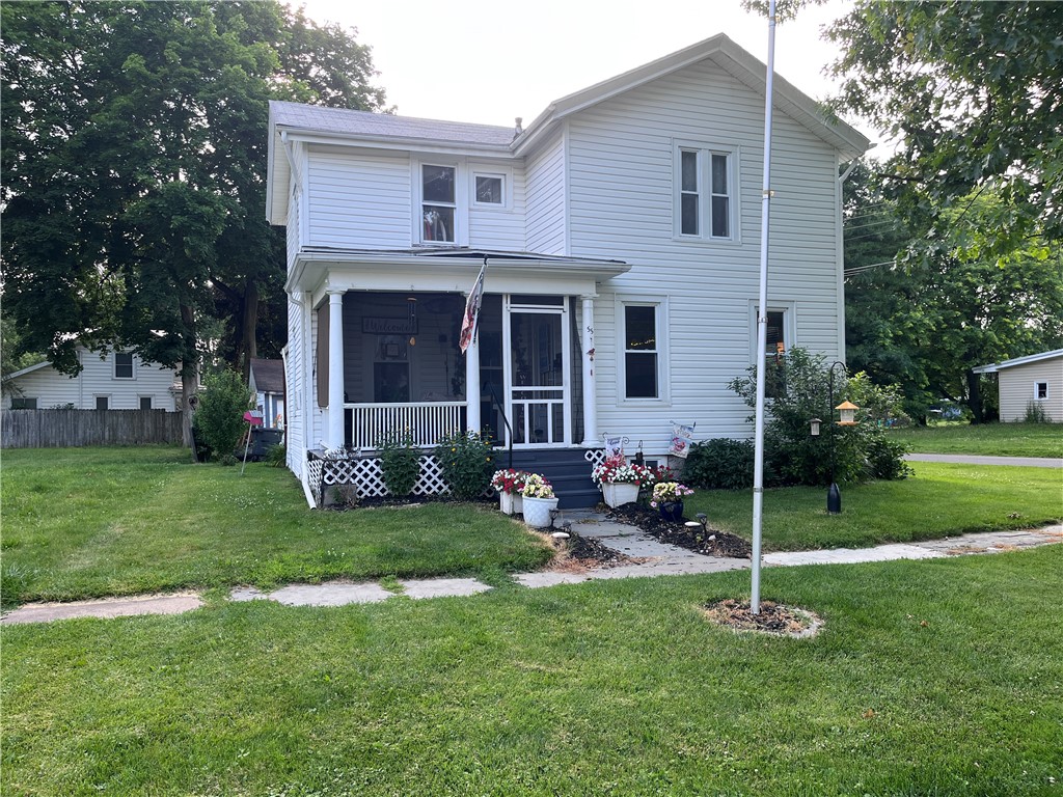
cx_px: 532
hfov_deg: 67.3
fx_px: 798
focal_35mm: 26
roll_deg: +0.3
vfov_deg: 53.1
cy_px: 398
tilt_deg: +1.0
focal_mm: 5.1
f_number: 1.6
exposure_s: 1/347
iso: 50
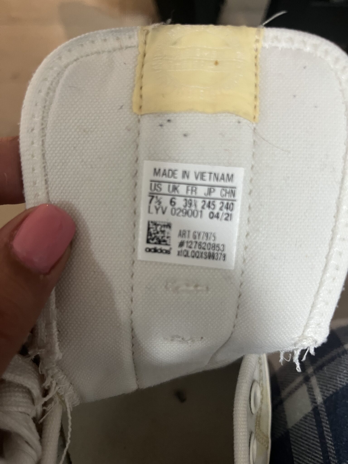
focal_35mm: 26
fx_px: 349
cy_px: 232
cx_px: 174
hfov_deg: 53.1
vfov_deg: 67.3
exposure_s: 1/60
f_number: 1.6
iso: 320
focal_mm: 5.1
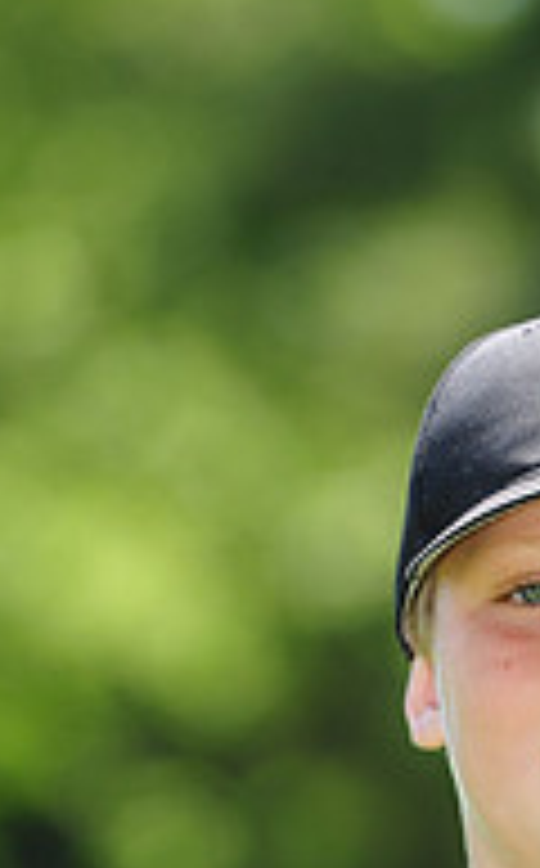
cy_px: 1039
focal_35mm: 613
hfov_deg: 2.1
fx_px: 14488
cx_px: 567
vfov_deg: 3.4
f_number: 4.5
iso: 200
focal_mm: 200
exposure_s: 1/400
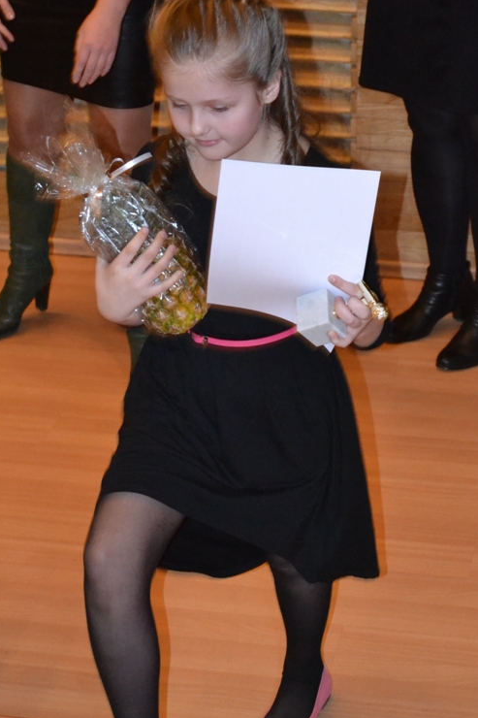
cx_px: 262
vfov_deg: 18.9
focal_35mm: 108
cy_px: 364
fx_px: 2152
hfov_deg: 12.7
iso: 3200
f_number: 5.6
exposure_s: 1/60
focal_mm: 52
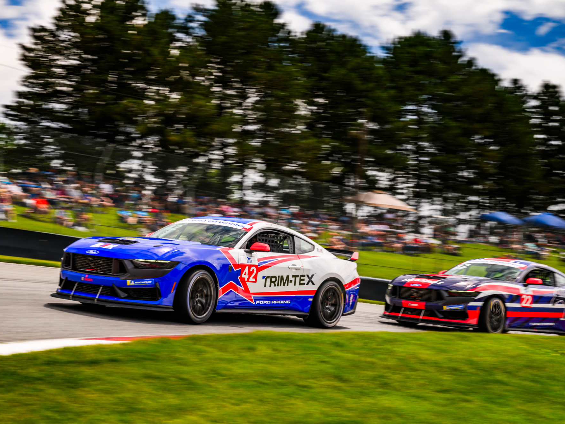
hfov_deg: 25.6
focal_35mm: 76
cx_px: 250
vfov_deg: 19.4
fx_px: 1240
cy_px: 212
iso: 100
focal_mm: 70
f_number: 10
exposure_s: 1/125
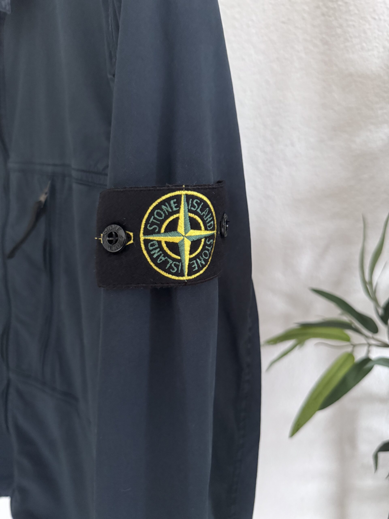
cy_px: 260
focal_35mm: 24
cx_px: 194
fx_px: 360
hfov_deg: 56.8
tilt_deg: -10.9
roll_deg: -1.0
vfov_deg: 71.6
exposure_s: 1/60
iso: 800
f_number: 1.78
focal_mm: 6.76
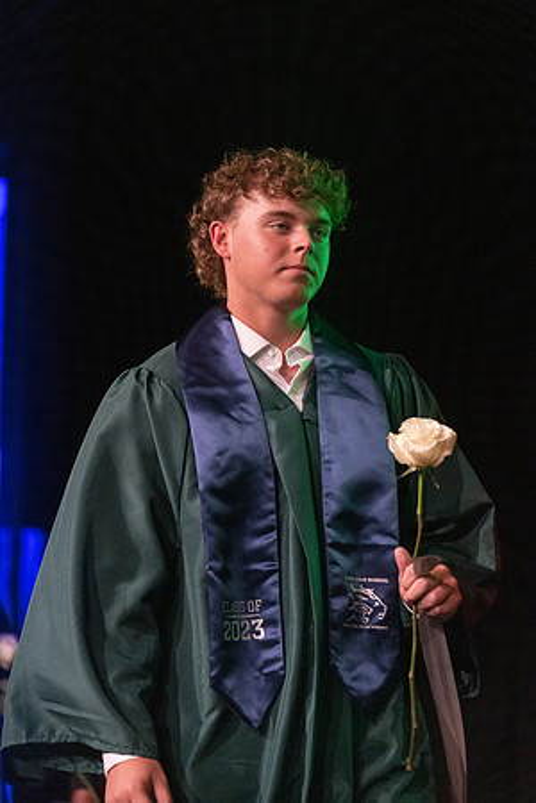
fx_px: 2702
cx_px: 268
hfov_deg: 11.3
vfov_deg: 16.9
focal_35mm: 121
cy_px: 402
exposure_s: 1/1000
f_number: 2.8
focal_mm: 121
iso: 16000
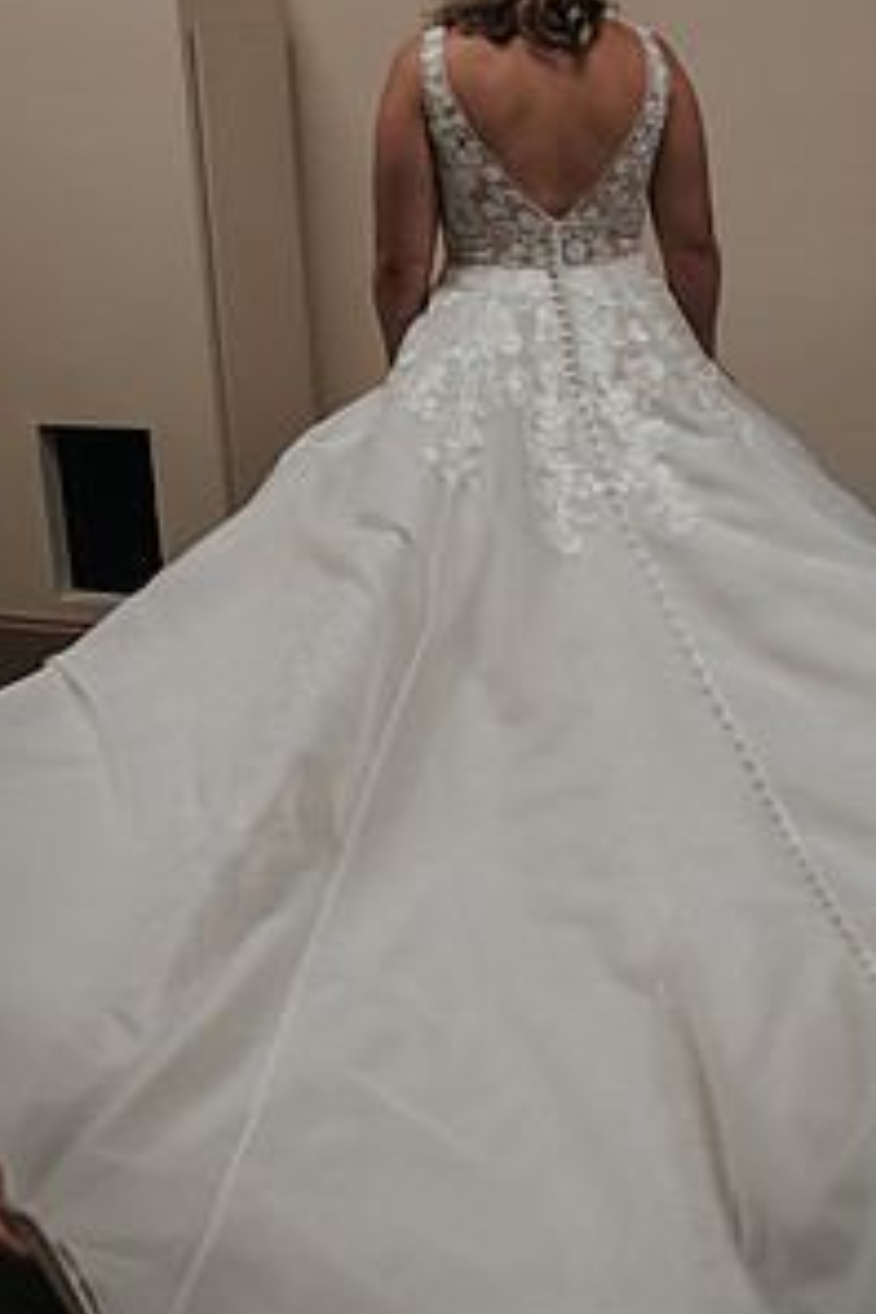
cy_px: 451
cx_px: 584
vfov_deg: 37.2
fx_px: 1934
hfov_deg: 25.4
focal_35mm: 53
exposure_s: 1/125
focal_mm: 35
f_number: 2.8
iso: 160
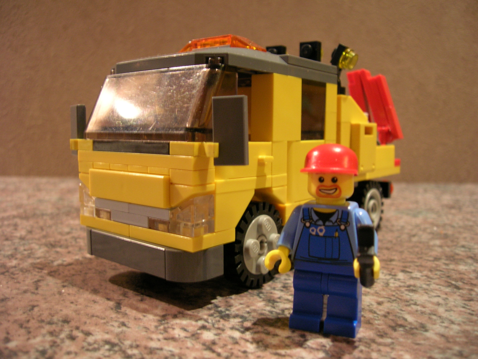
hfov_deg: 54.0
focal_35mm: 34
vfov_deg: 41.8
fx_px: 469
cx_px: 239
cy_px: 180
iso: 88
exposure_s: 1/3.5
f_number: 2.9
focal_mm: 5.7
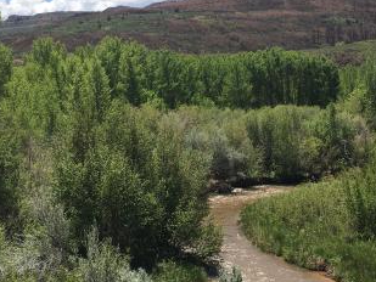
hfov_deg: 32.1
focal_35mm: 60
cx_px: 228
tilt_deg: -5.6
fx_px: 652
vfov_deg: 24.4
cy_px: 168
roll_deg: +1.4
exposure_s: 1/1479
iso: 25
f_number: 2.2
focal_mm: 4.15
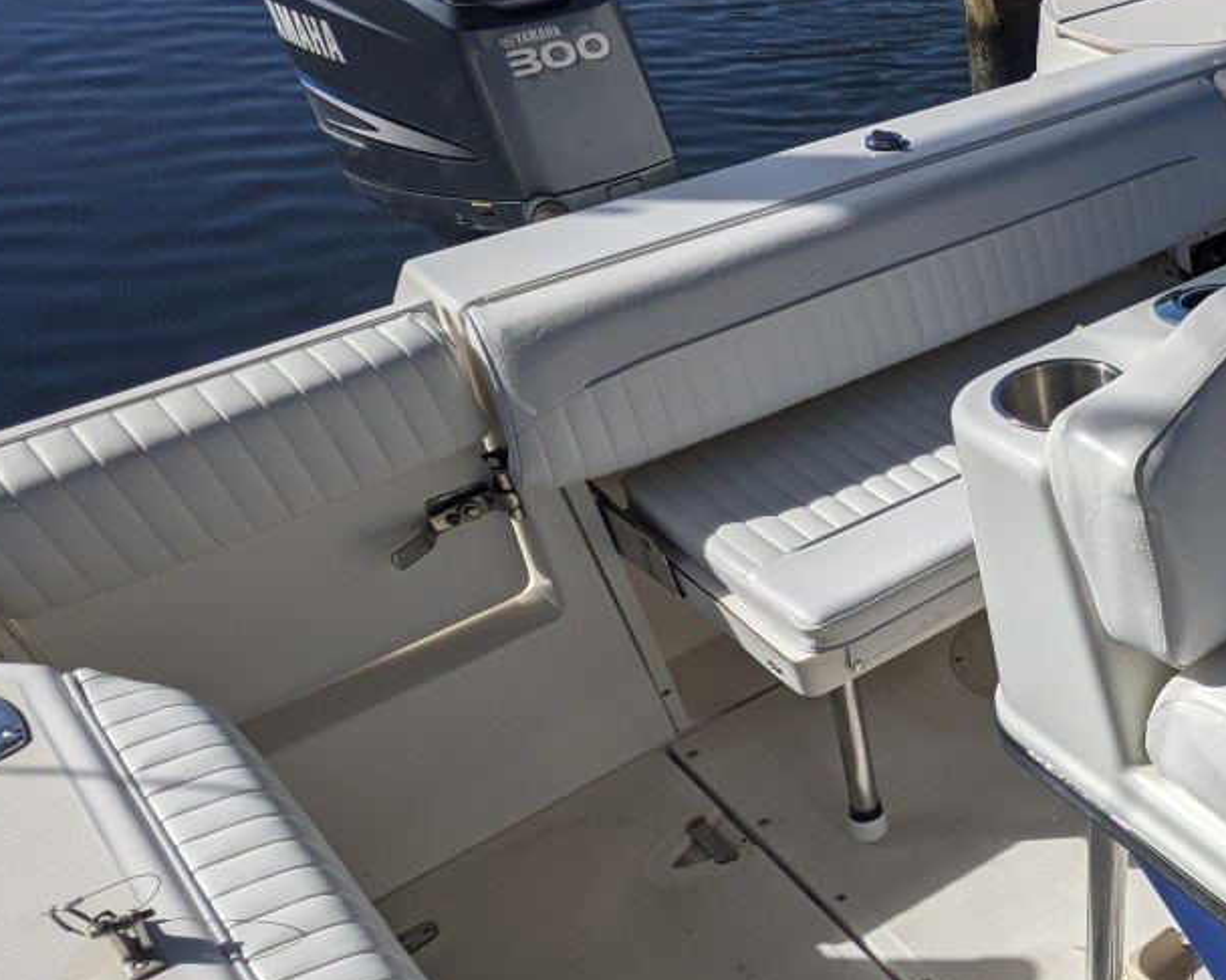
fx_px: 1342
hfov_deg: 39.7
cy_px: 627
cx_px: 1359
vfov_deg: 39.8
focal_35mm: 37
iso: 37
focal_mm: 2.22
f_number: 2.2
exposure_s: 1/1869
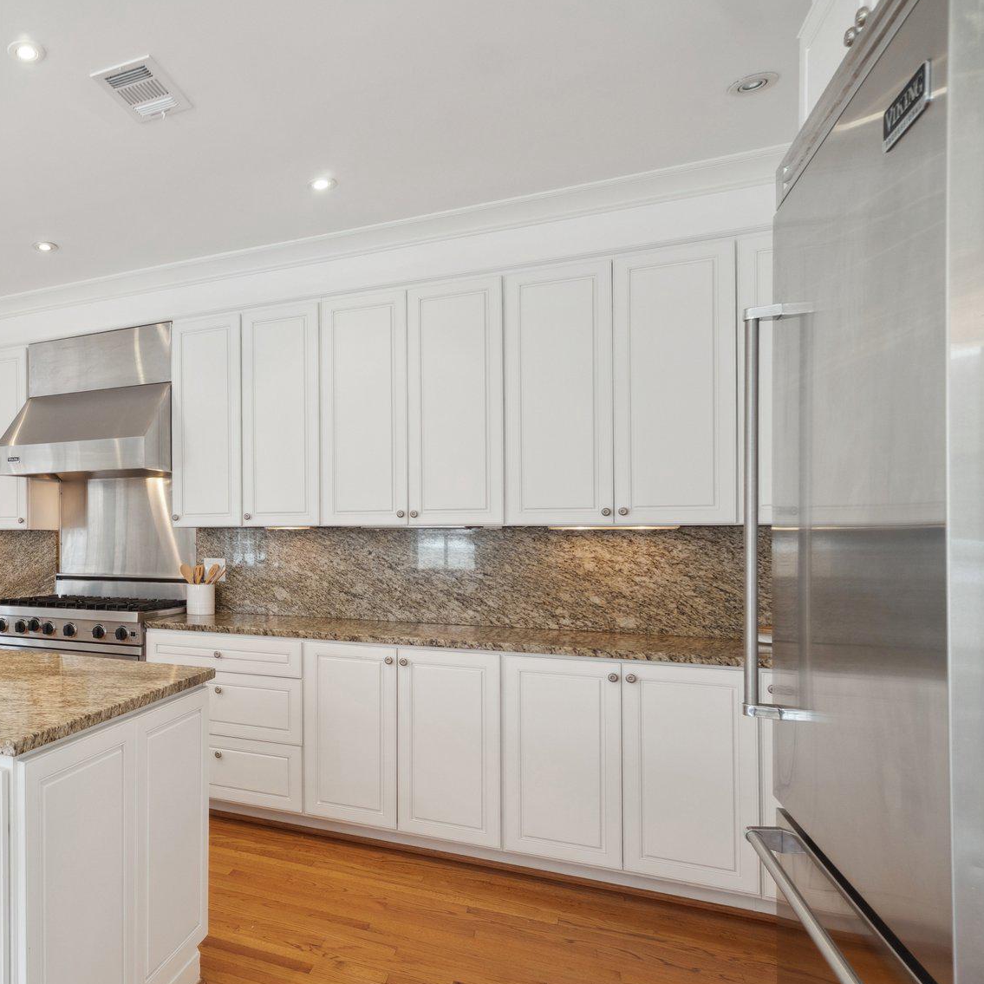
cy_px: 554
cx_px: 133
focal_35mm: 23
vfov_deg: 67.0
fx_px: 740
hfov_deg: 59.2
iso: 200
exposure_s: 1/13
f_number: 7.1
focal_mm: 10
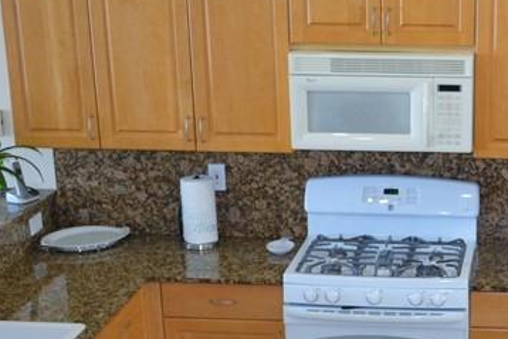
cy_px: 334
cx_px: 458
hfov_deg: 21.9
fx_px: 1285
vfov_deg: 14.8
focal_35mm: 91
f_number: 3.8
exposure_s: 1/60
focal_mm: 20
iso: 720
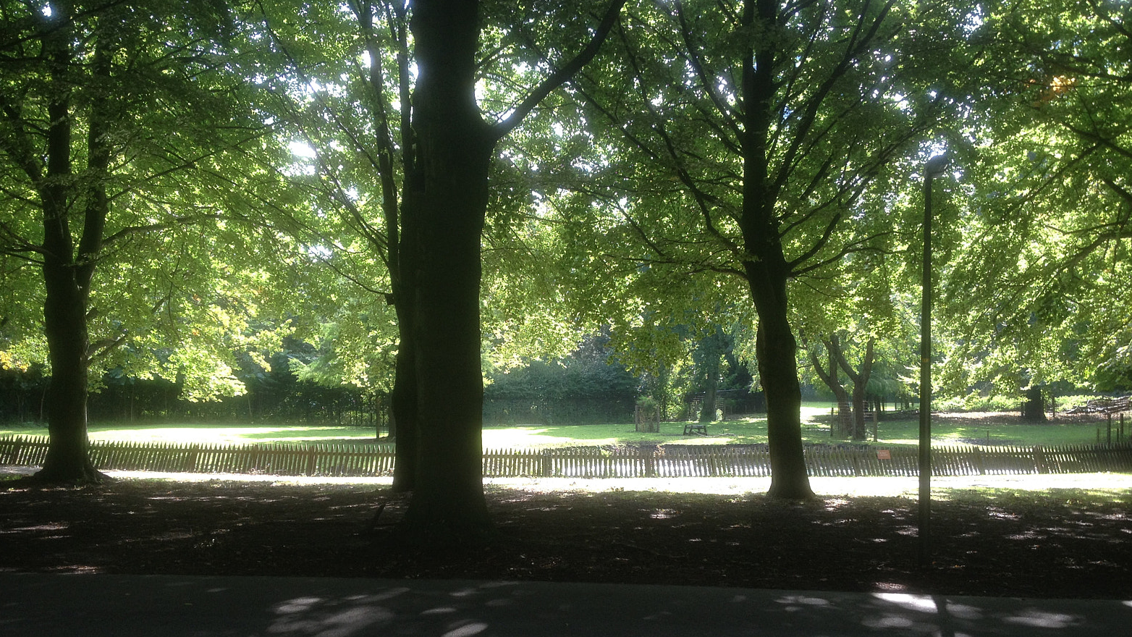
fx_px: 1171
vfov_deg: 30.3
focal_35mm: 39
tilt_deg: -1.8
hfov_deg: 51.6
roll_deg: -0.8
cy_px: 415
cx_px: 562
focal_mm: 4.28
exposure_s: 1/137
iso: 50
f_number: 2.4
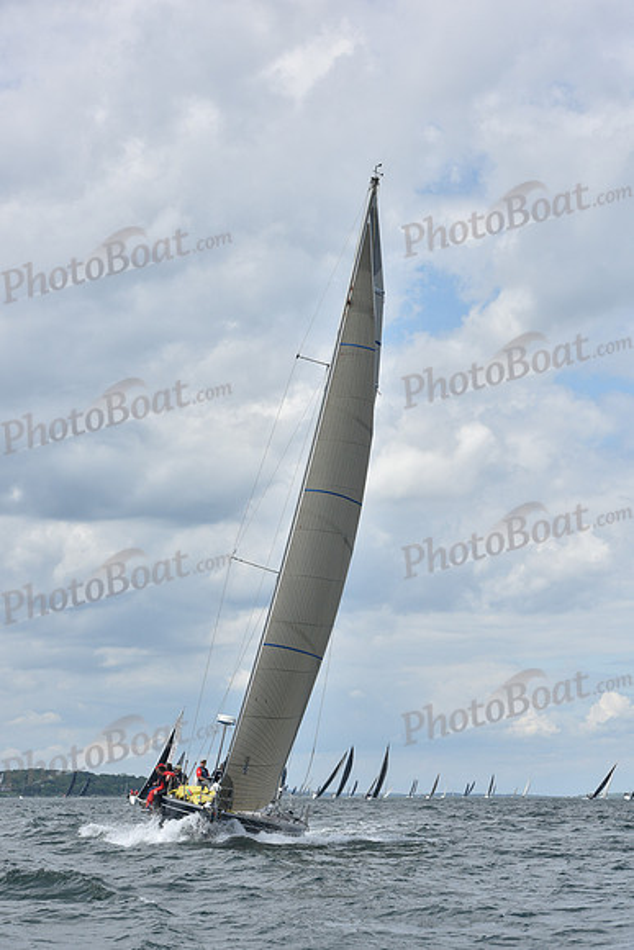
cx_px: 317
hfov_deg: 14.4
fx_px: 2508
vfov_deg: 21.5
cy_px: 475
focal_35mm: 95
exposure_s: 1/1000
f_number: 9
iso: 250
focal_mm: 95
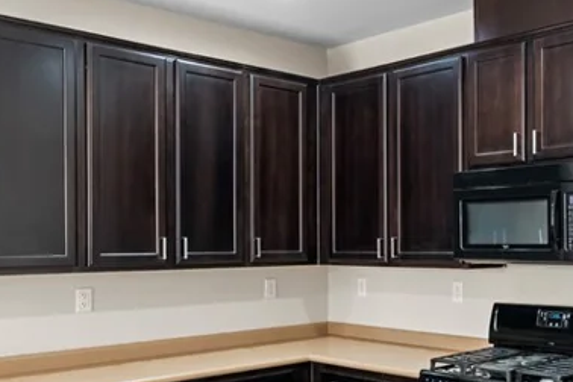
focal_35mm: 46
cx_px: 465
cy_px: 251
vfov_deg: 29.1
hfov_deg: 40.8
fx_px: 732
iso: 400
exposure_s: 1/2.5
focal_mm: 17
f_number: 8
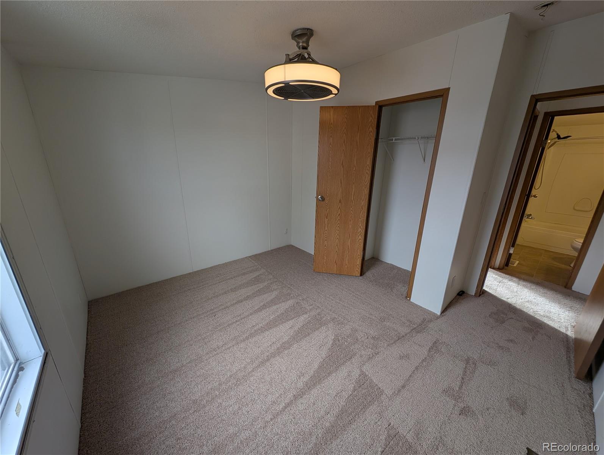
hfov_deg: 110.5
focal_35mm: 12
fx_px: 210
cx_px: 302
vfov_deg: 94.6
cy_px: 228
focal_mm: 2.23
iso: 69
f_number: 1.95
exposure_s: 1/120
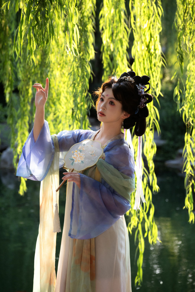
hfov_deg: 15.2
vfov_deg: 22.6
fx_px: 731
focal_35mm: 90
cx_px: 98
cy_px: 146
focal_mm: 90
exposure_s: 1/400
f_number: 4
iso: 250
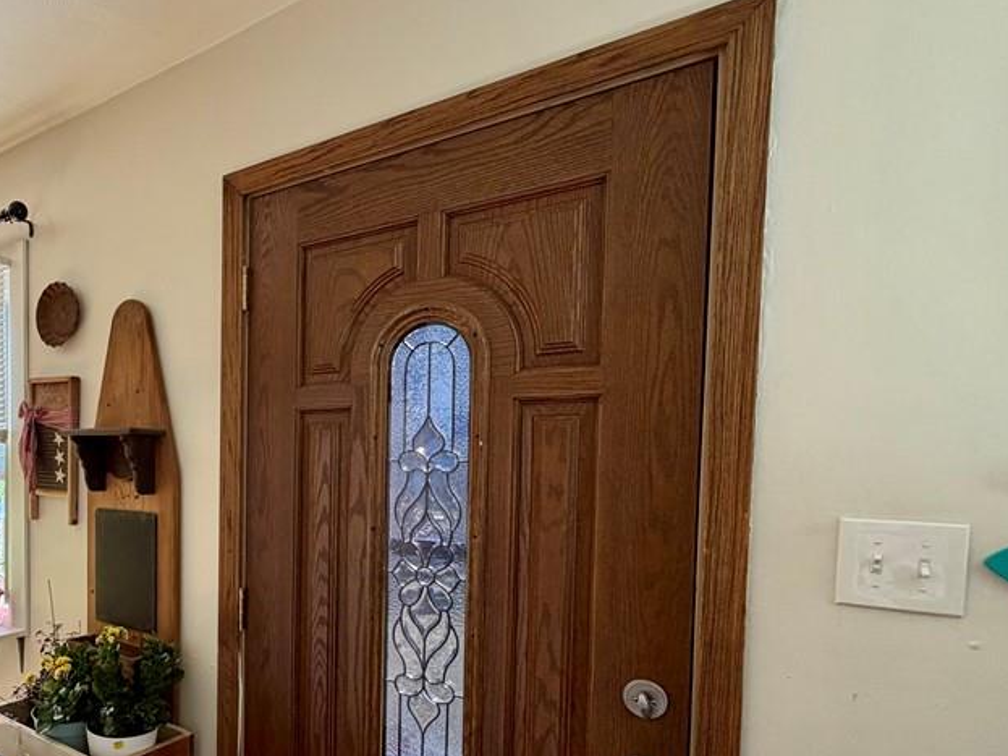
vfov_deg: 57.9
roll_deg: +0.0
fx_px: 670
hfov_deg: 68.0
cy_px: 484
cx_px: 223
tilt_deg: -2.7
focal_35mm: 23
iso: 100
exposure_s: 1/121
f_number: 2.2
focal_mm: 2.22
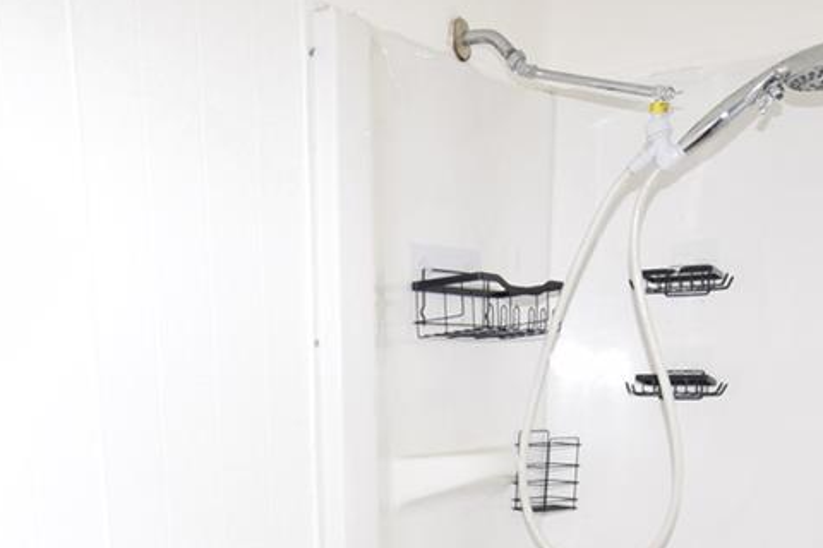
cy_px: 767
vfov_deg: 23.0
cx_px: 209
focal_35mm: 50
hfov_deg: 38.6
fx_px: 1143
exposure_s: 1/125
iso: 280
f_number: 5.6
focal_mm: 10
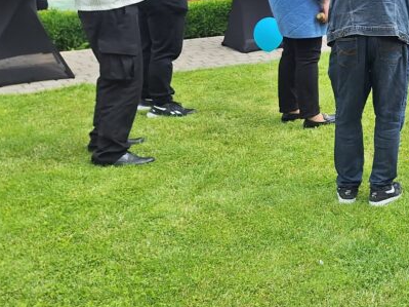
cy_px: -35
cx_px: 520
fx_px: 697
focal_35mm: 59
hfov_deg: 27.7
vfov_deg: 23.2
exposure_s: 1/1431
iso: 40
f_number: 1.8
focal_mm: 5.54
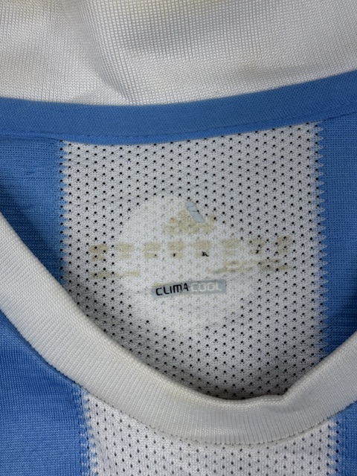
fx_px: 660
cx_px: 178
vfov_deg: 39.7
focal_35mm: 48
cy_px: 238
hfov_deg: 30.3
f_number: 1.78
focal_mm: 6.76
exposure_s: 1/348
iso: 64
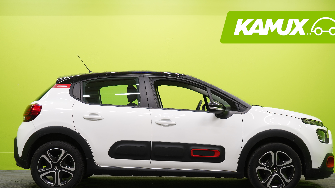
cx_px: 173
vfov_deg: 19.4
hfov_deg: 33.8
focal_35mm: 62
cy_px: 125
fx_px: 551
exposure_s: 1/30
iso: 400
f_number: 5
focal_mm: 52
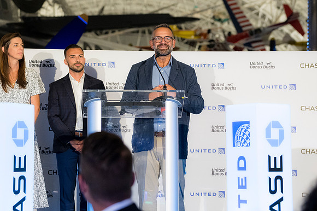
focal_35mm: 93
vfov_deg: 14.7
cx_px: 158
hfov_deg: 21.9
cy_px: 106
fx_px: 818
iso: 1400
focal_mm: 62
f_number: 2.8
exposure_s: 1/200
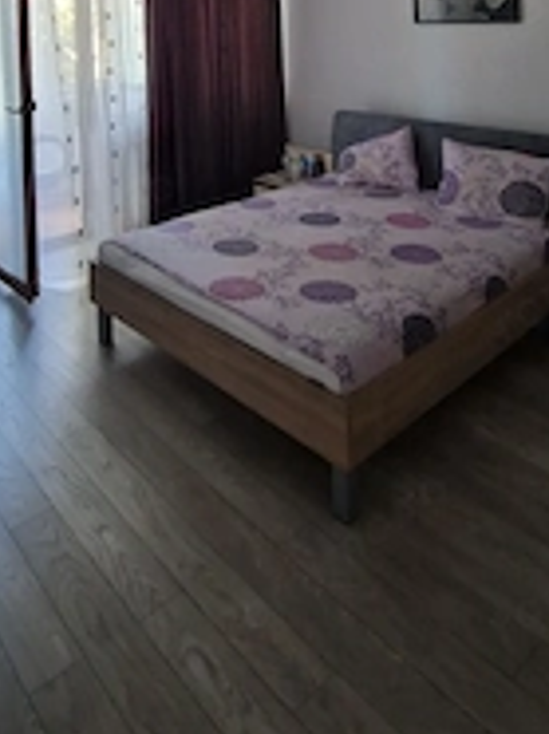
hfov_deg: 49.2
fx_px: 593
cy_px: 16
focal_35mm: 28
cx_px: 205
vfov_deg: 52.0
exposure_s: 1/25
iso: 640
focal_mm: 2.2
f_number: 2.2
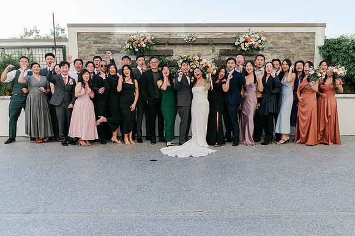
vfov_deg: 36.1
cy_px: 124
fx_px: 362
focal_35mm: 37
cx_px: 186
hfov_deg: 52.2
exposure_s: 1/640
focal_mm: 35
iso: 100
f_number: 4
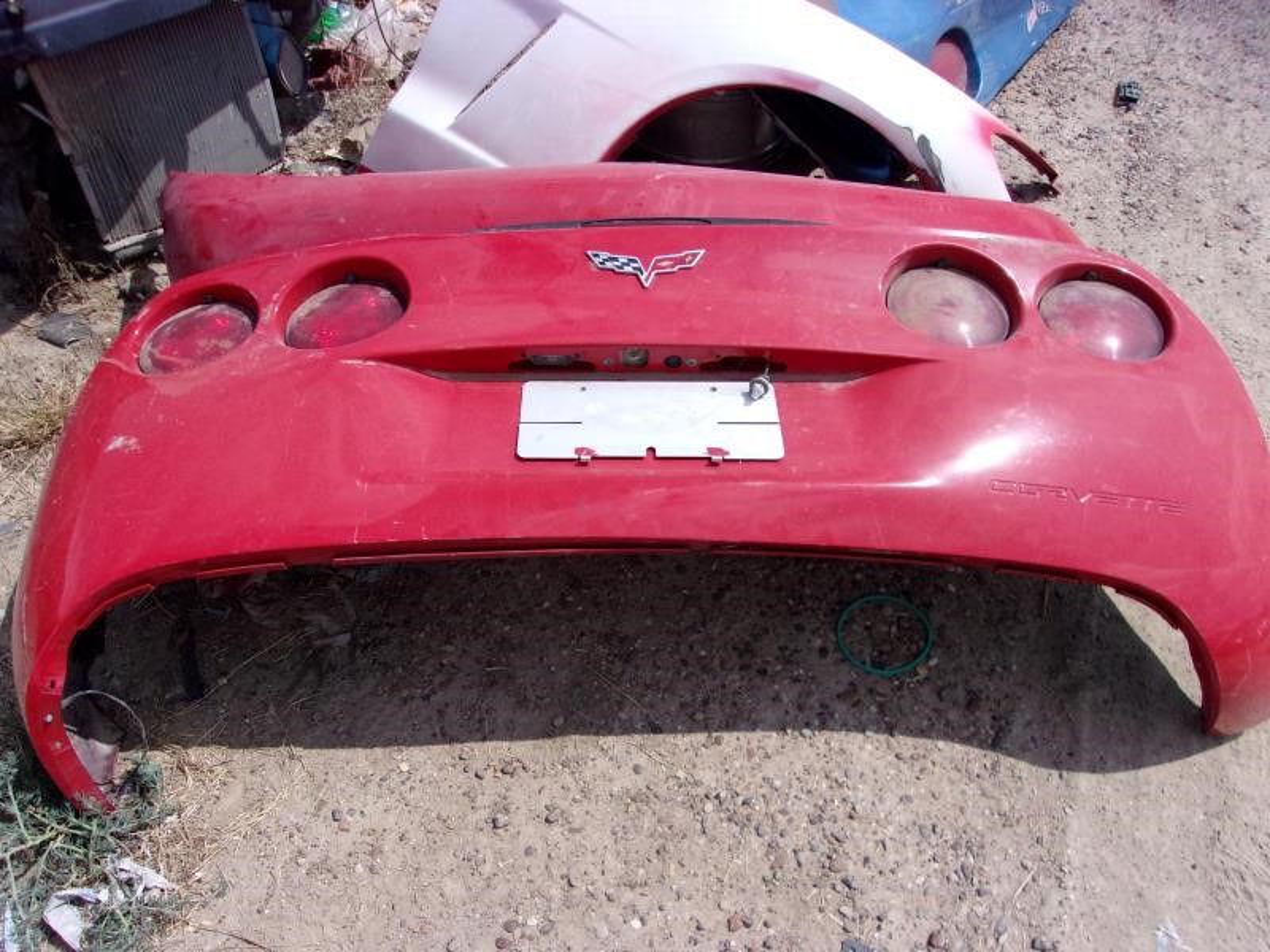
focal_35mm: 27
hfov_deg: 65.3
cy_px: 476
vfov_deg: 51.4
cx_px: 635
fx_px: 991
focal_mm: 4.9
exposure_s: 1/340
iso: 200
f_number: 10.4
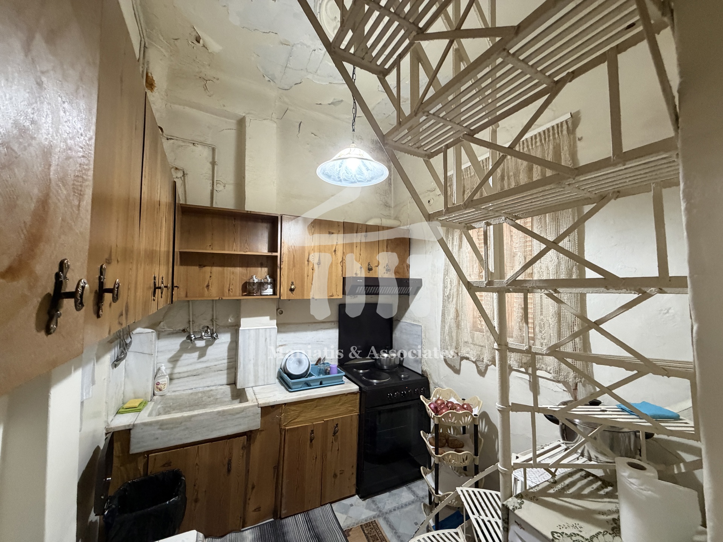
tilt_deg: +0.5
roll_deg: -1.9
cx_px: 362
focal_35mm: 14
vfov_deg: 85.7
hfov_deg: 102.1
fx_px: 292
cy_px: 271
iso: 500
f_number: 2.2
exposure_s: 1/50
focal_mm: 2.22
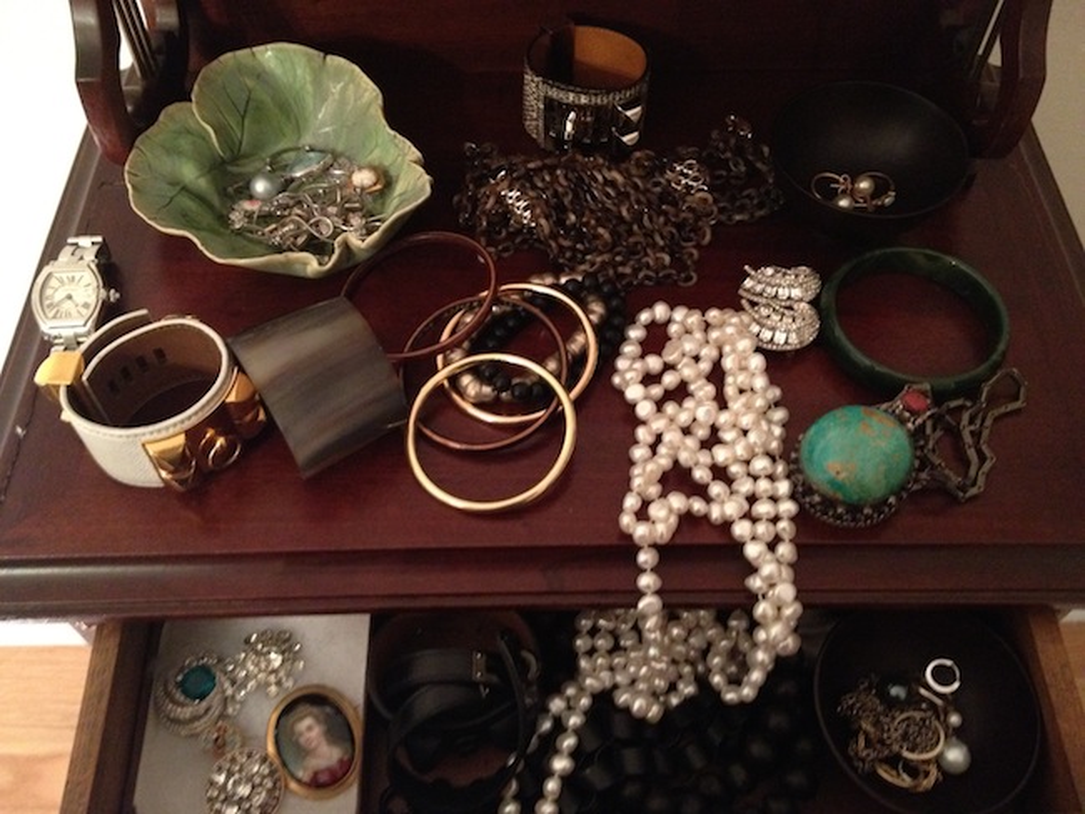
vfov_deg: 40.7
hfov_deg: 52.6
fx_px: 1097
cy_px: 407
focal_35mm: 35
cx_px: 542
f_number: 2.4
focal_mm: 4.28
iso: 640
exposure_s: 1/15
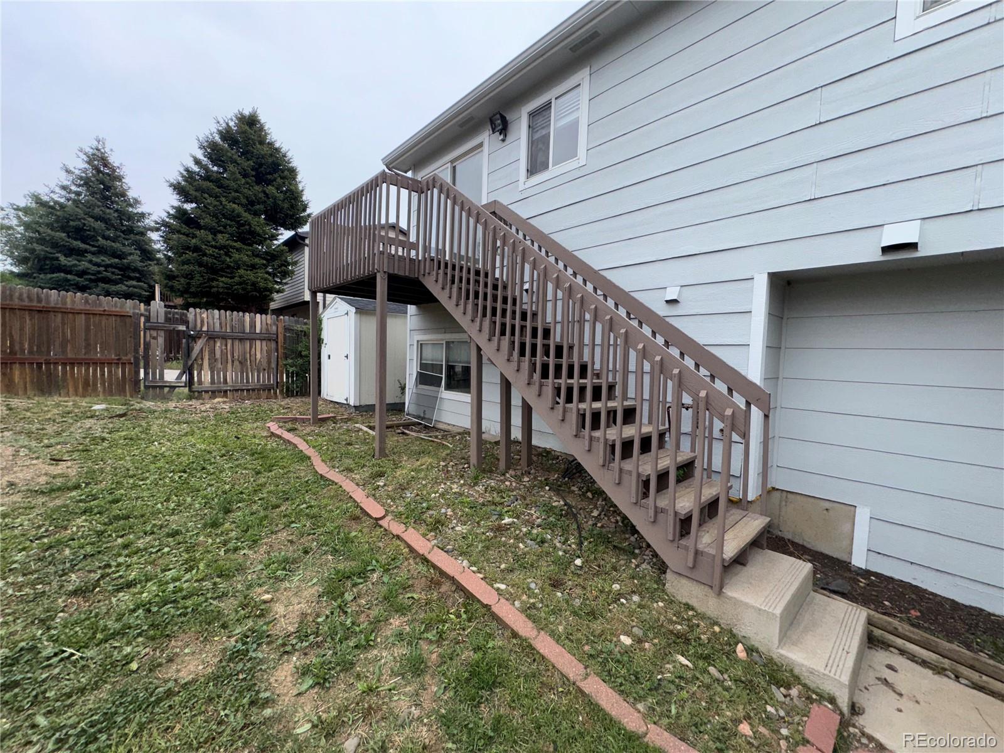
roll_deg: -2.0
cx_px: 502
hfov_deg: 102.1
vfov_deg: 85.7
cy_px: 376
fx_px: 406
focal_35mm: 14
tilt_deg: -2.7
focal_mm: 2.22
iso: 32
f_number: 2.2
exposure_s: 1/273
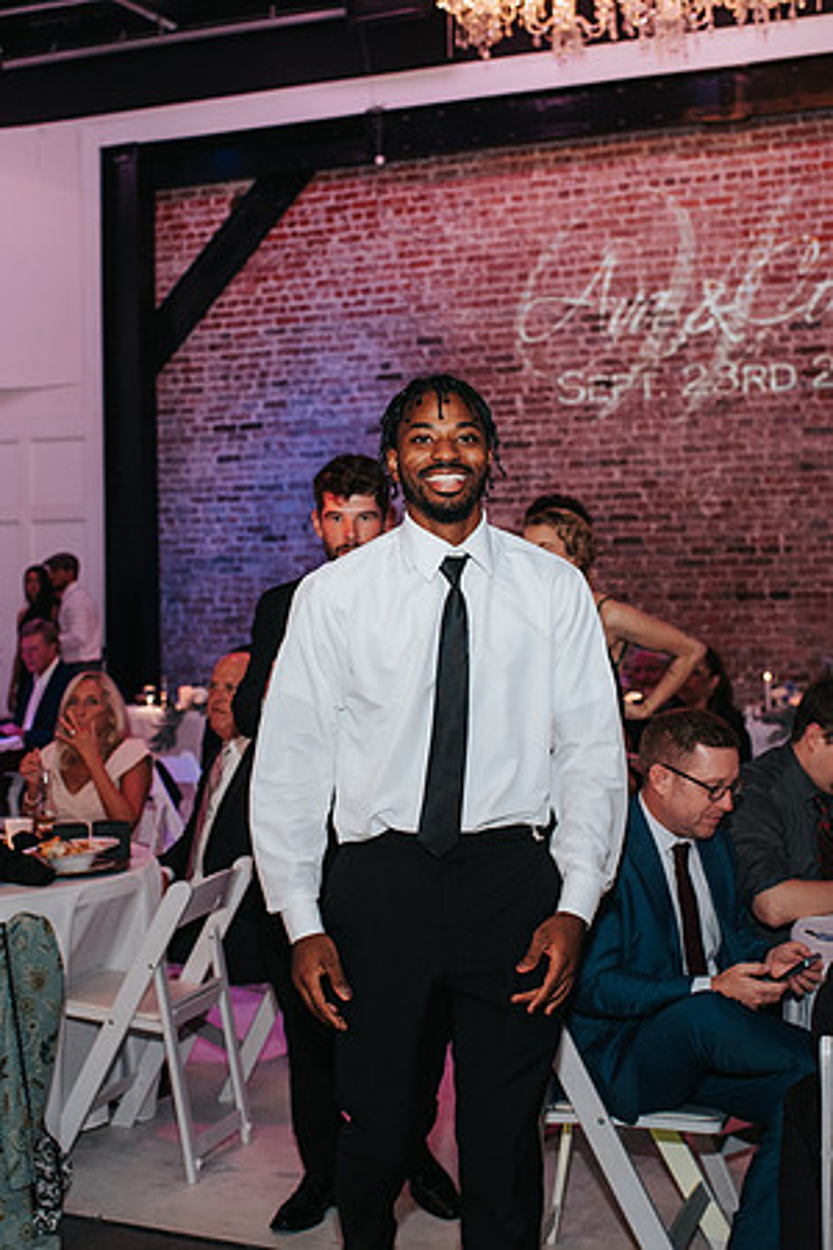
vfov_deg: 37.9
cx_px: 385
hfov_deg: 25.8
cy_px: 625
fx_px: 1821
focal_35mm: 52
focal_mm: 35
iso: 1000
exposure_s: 1/200
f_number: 2.8
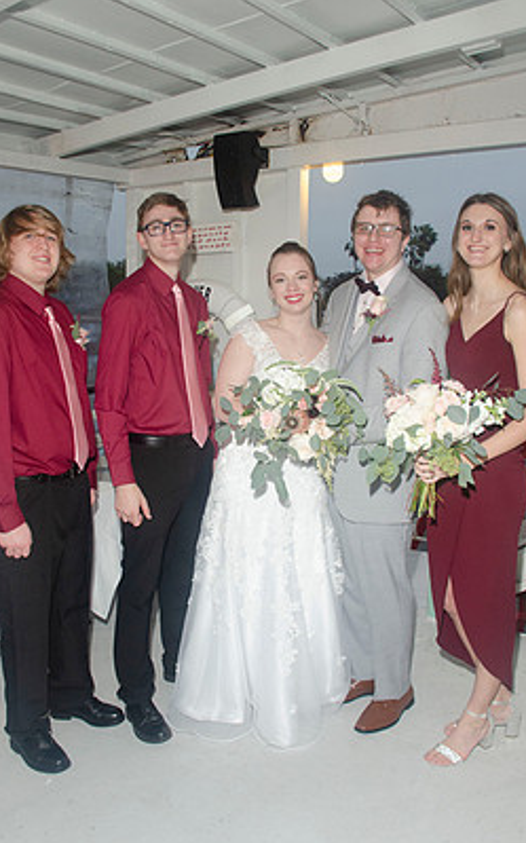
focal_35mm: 31
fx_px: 712
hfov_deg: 40.6
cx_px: 258
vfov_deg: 61.3
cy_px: 425
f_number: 5.6
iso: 400
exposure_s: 1/60
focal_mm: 18
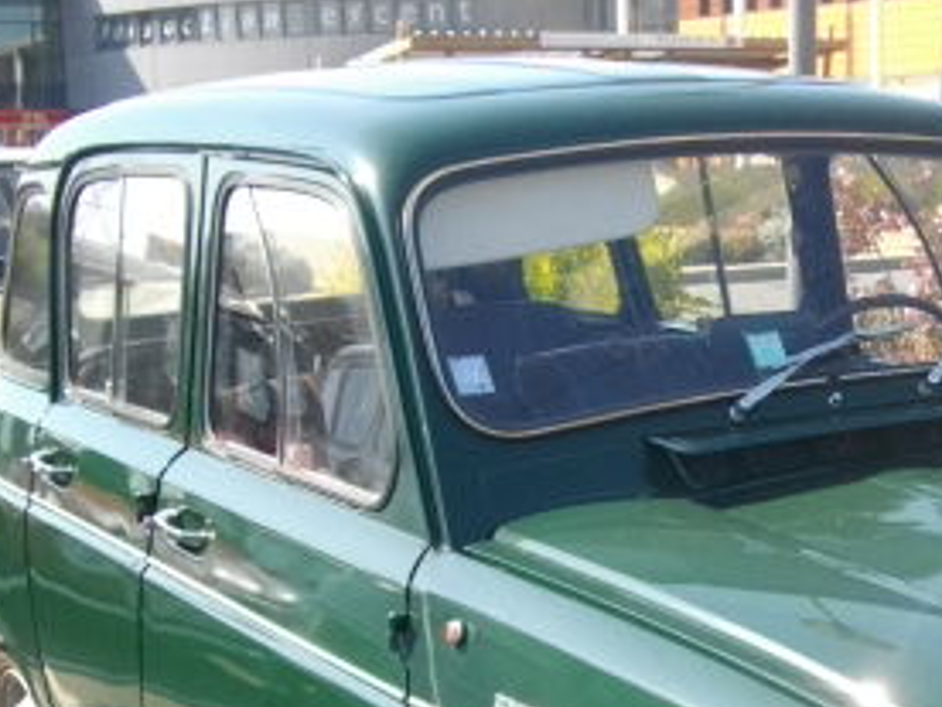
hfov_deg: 26.3
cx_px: 823
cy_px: 758
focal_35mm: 72
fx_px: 1959
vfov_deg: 19.6
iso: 100
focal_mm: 5.7
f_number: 8.8
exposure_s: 1/50
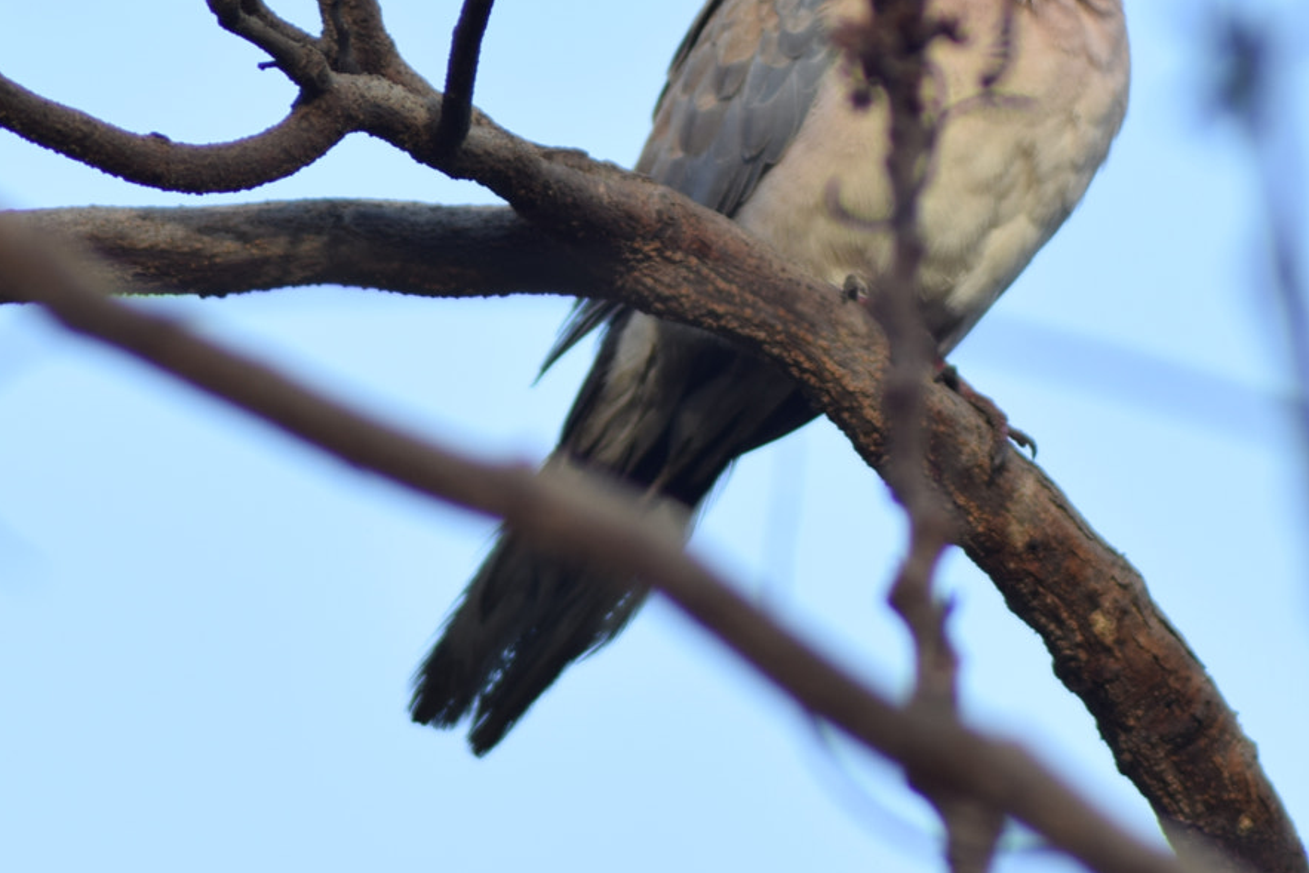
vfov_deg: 1.6
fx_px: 30364
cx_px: 919
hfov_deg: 2.5
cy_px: 185
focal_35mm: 835
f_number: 6.3
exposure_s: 1/160
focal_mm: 240
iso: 100
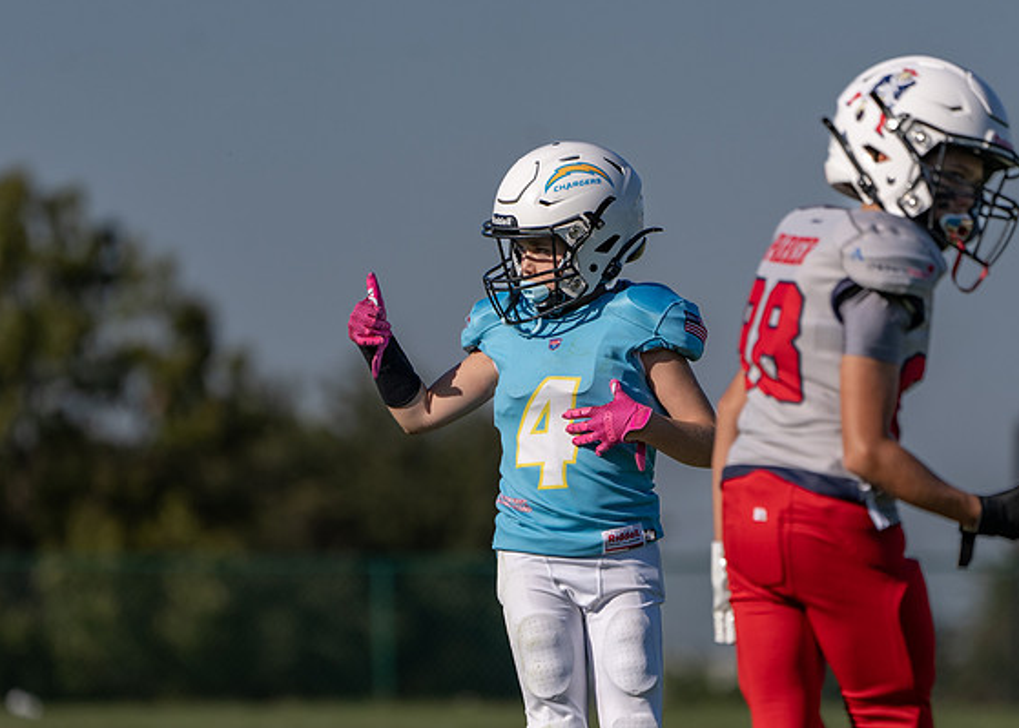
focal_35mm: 554
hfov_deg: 3.6
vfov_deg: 2.6
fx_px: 16029
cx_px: 518
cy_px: 464
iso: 250
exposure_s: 1/2500
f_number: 5.6
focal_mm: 391
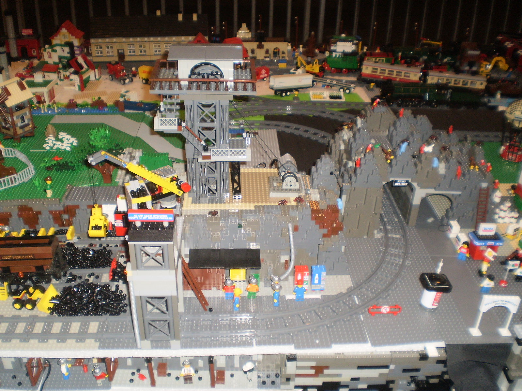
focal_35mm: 36
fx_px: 543
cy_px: 196
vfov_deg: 39.7
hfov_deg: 51.4
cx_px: 261
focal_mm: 6.3
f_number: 3.1
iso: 125
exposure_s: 1/30
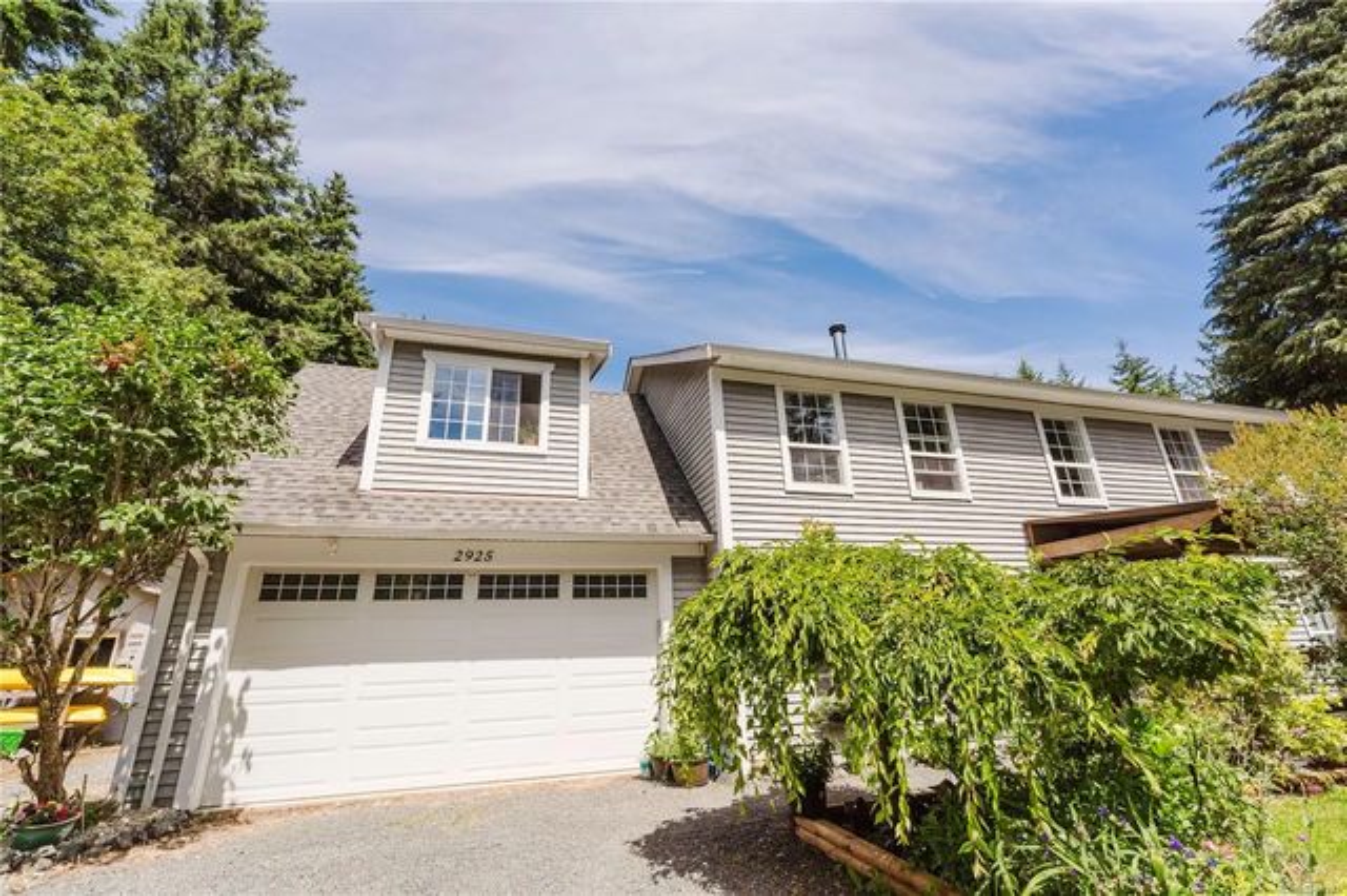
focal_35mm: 14
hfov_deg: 104.3
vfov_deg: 81.1
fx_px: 524
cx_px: 674
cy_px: 448
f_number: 8
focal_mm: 14
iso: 100
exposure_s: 1/200
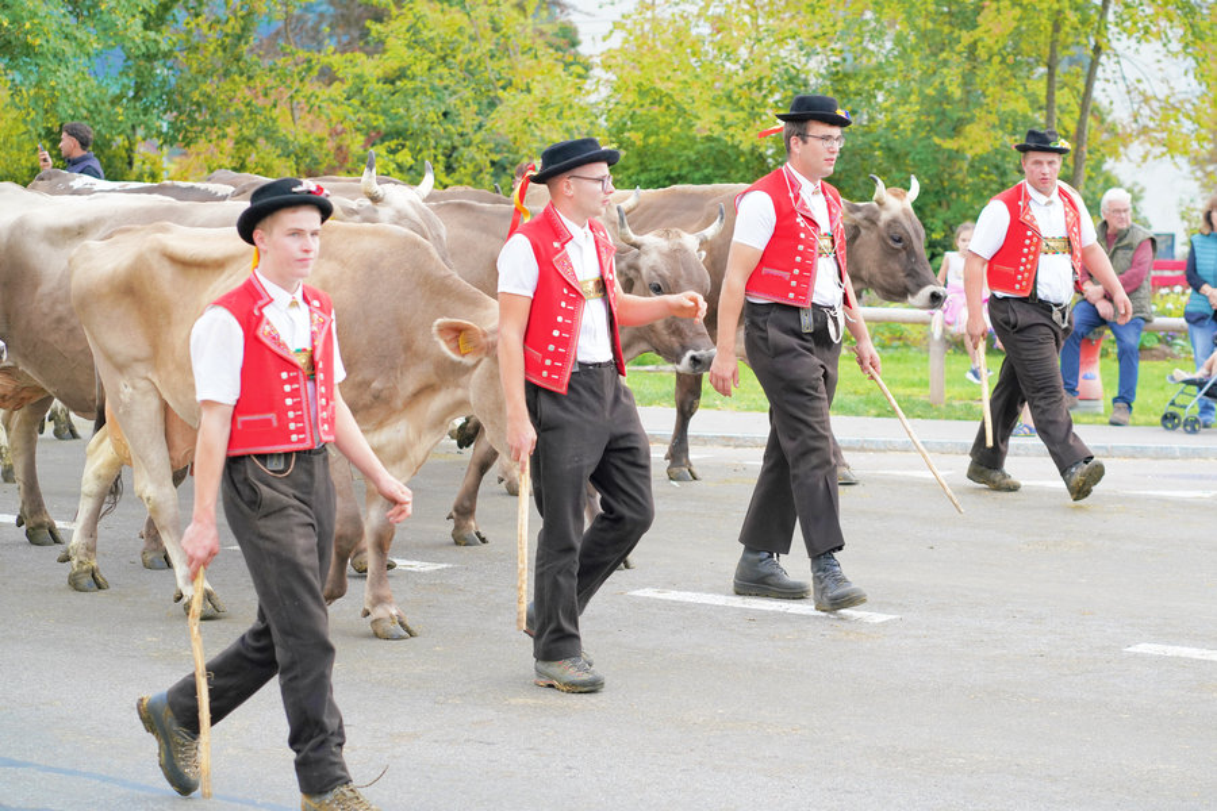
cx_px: 608
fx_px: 2873
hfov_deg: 23.9
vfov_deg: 16.1
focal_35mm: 85
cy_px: 406
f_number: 4.5
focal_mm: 85
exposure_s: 1/640
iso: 800
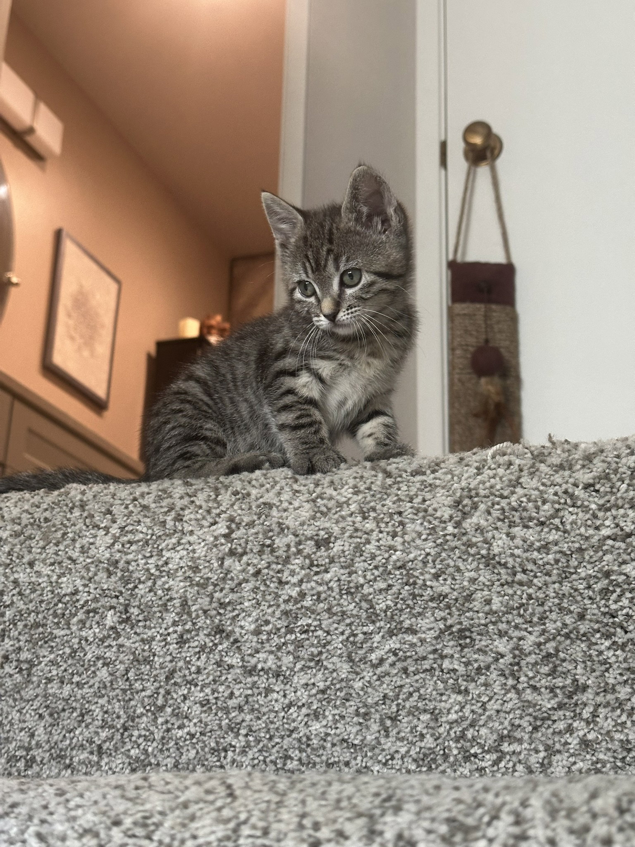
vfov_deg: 39.7
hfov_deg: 30.3
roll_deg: -3.2
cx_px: 318
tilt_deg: +21.1
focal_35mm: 48
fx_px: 1174
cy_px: 424
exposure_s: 1/57
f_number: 1.78
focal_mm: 6.86
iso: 200
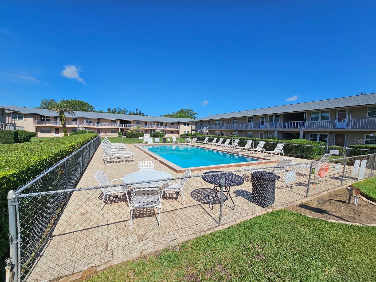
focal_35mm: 13
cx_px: 188
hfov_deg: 106.2
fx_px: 141
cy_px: 141
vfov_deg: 89.9
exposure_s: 1/4131
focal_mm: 2.2
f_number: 2.2
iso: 50
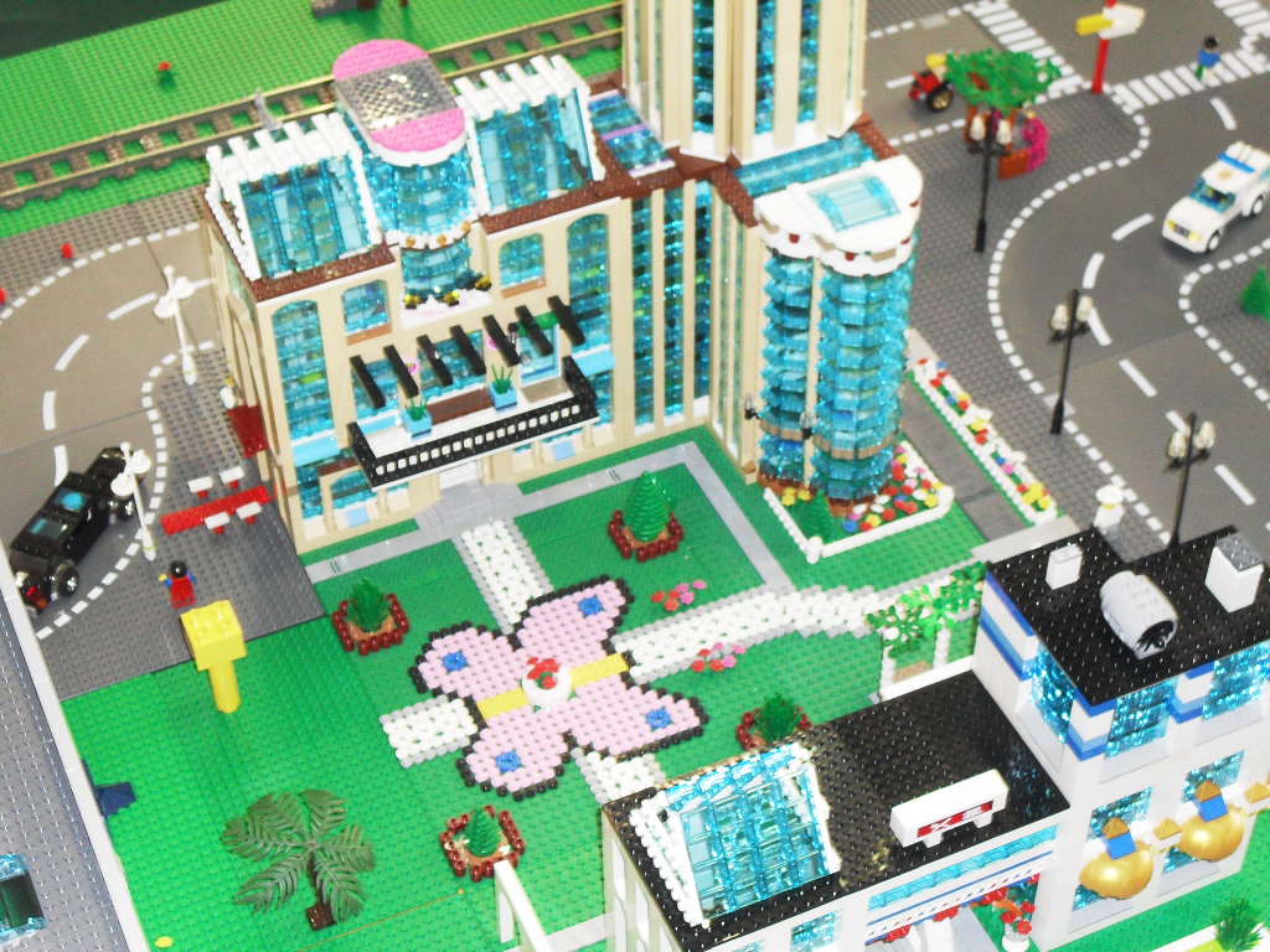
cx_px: 635
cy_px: 476
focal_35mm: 66
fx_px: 2421
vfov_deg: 22.3
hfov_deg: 29.4
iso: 200
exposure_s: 1/60
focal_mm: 11.7
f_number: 4.6
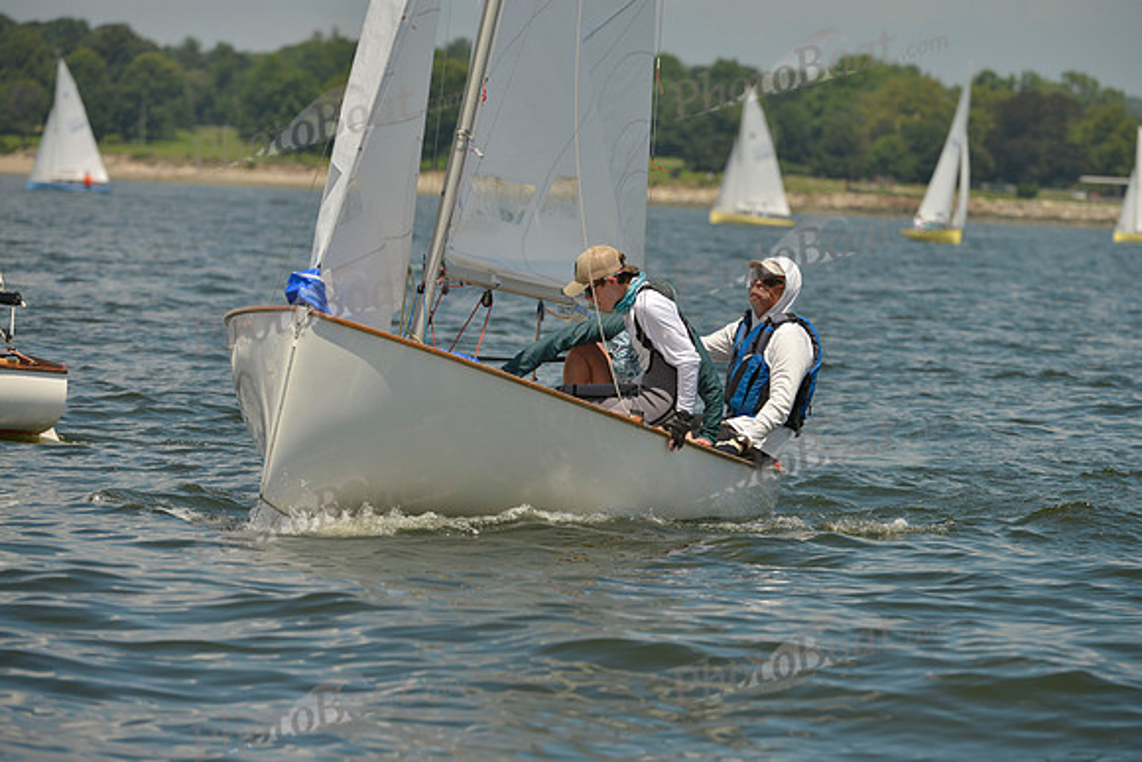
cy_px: 381
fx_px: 8249
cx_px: 571
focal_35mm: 260
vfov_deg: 5.3
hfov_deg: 7.9
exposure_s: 1/1250
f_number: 8
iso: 200
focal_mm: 260
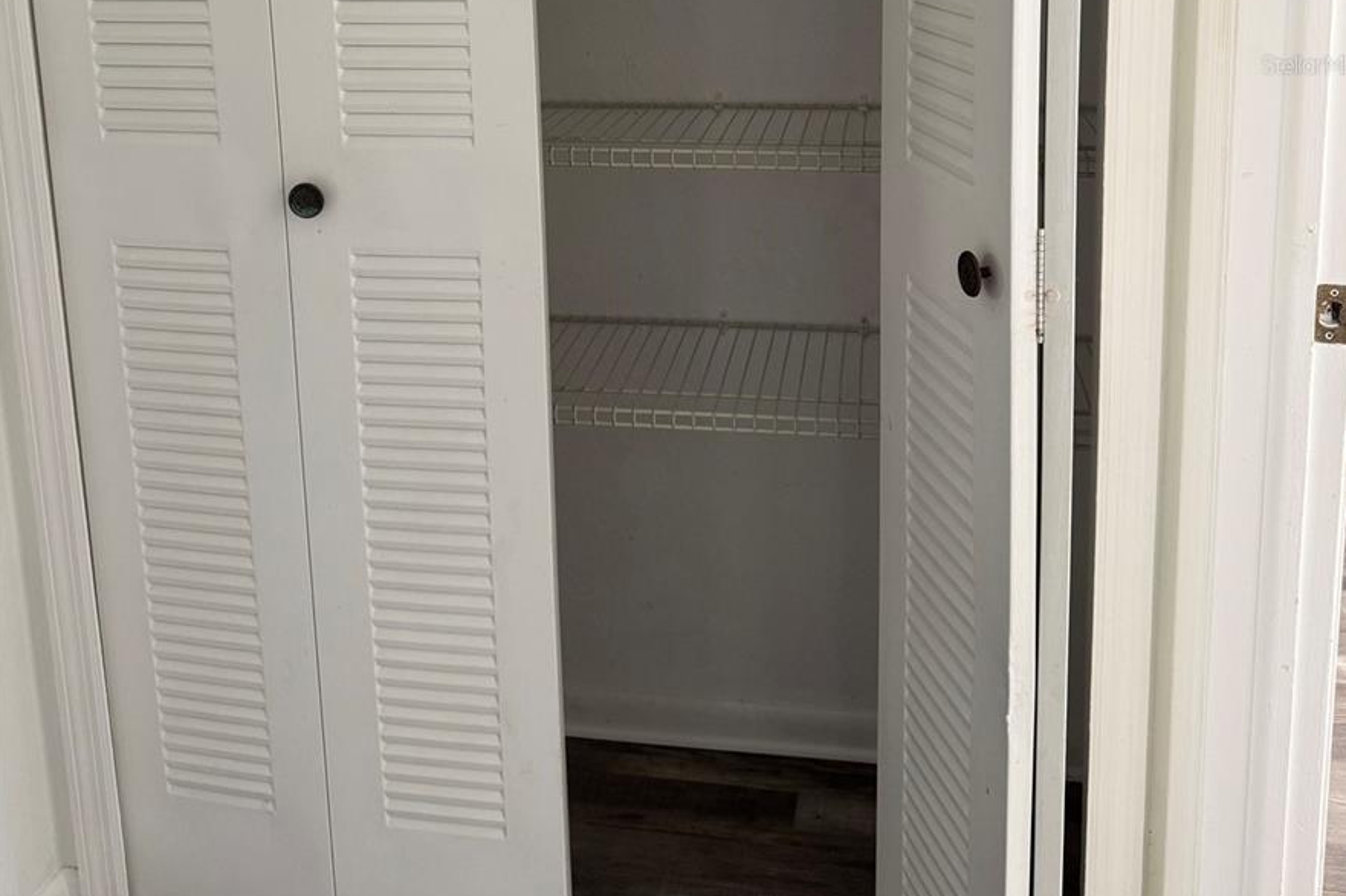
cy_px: 64
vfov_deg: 36.1
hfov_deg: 55.8
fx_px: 1271
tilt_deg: -10.4
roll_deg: +2.0
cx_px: 683
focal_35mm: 34
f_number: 1.78
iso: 160
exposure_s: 1/121
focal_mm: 6.76
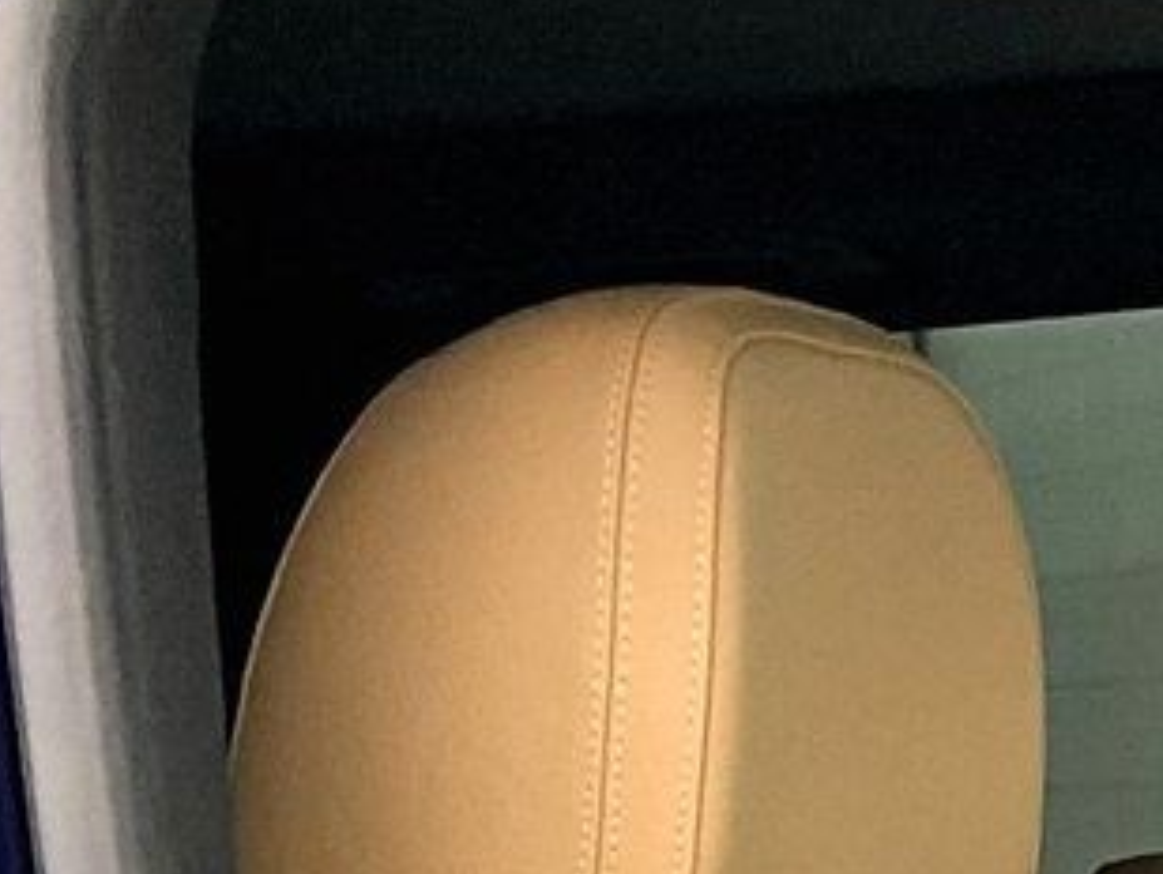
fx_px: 5042
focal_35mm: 150
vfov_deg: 9.1
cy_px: 1906
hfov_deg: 12.7
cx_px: 1536
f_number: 1.8
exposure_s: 1/60
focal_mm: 3
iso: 200
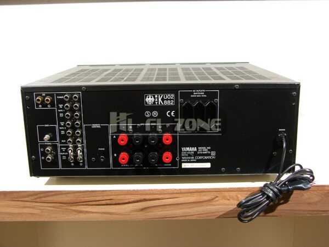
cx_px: 164
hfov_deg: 52.6
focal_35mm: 35
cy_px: 124
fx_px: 333
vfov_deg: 40.7
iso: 50
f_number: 2.5
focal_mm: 9
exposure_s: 1/40
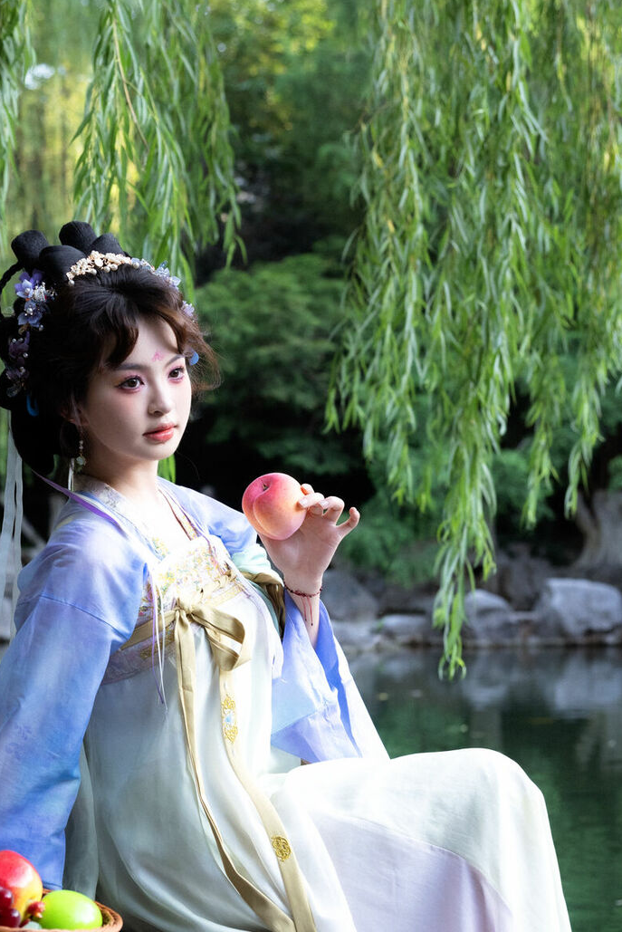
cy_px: 522
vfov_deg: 26.0
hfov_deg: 17.5
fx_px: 2019
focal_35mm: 78
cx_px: 225
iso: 640
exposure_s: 1/500
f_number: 4
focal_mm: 51
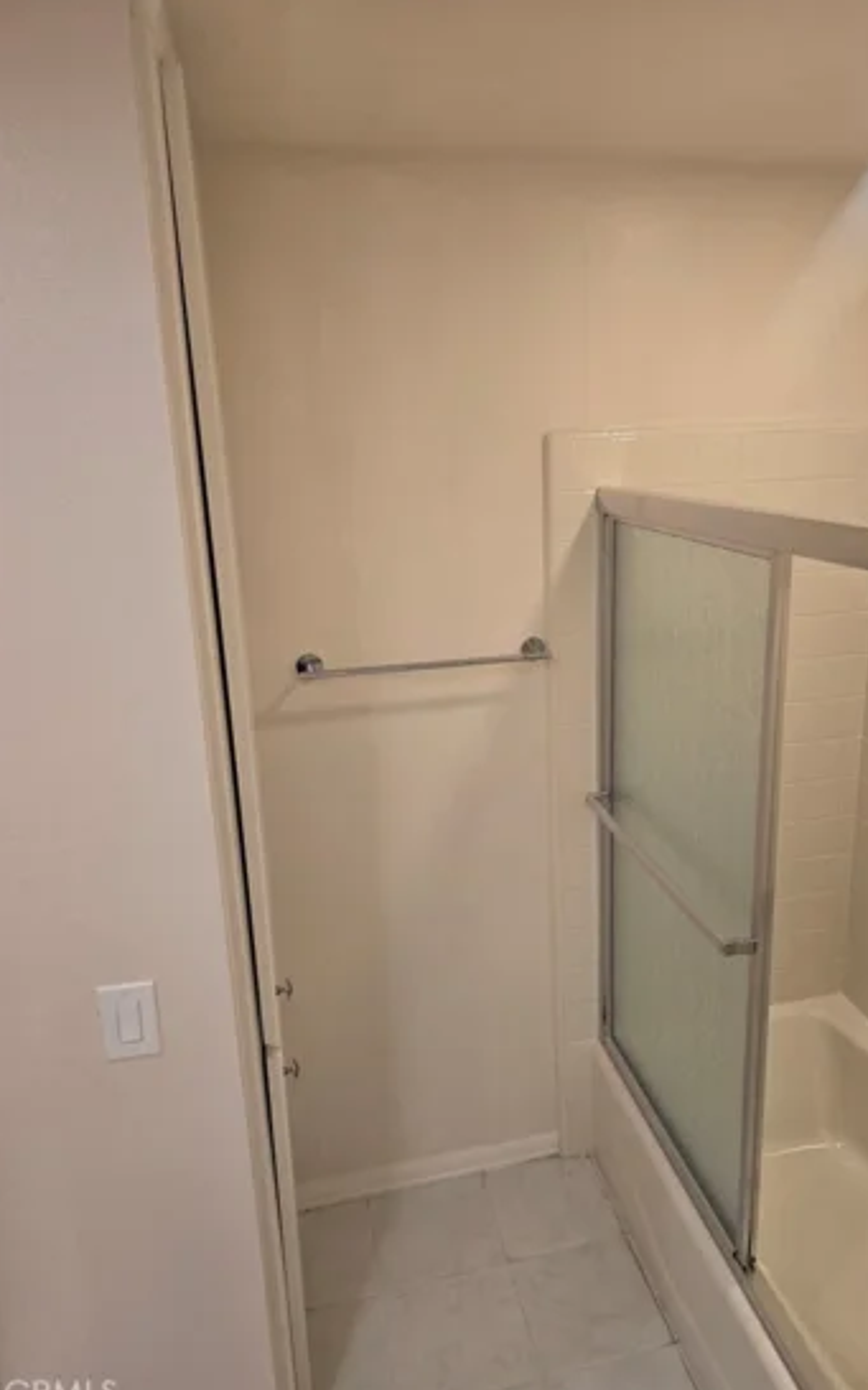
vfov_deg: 72.6
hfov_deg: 48.9
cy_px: 700
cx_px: 524
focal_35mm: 25
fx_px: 947
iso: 100
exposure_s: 1/120
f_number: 1.7
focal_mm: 6.3
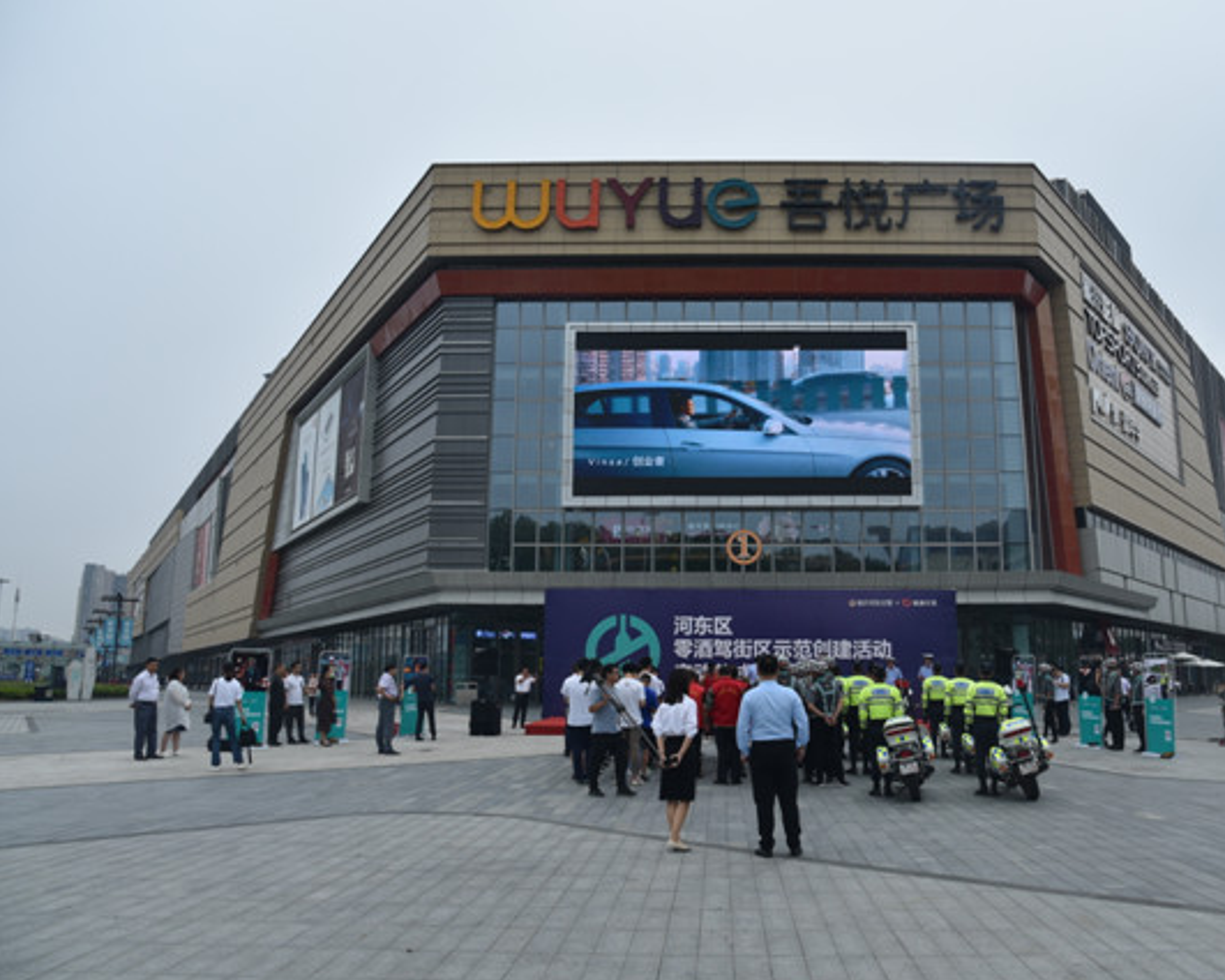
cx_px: 722
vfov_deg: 51.5
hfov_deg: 61.8
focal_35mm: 28
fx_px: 1015
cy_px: 482
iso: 200
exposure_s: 1/250
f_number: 8
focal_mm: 24
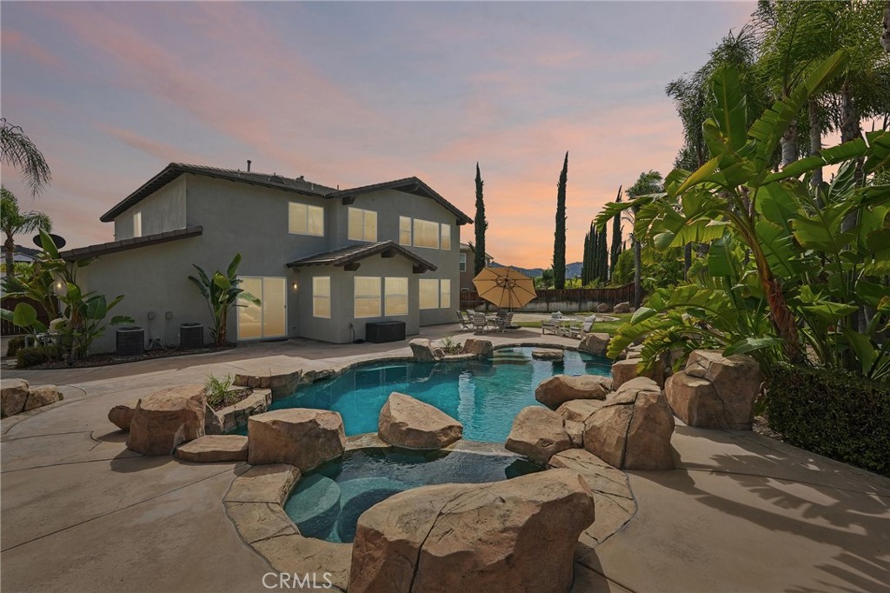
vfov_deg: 73.7
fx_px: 395
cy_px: 296
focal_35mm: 16
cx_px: 445
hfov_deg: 96.8
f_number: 8
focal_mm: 16
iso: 320
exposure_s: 1/1000
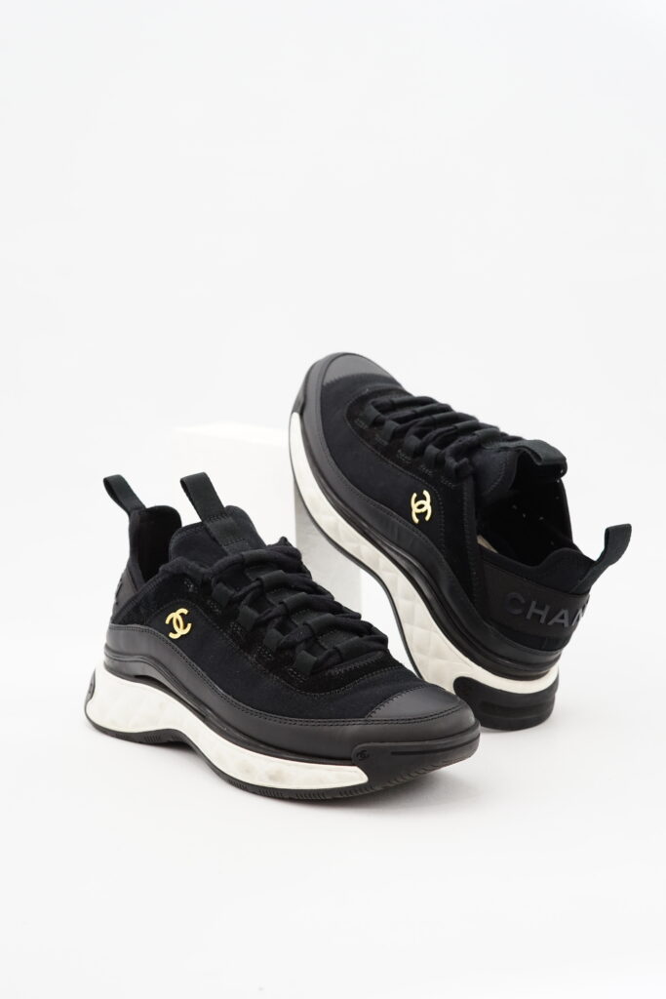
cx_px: 333
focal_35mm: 50
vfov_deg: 39.6
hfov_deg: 27.0
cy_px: 500
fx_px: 1387
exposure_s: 1/10
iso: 640
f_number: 6.3
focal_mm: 50
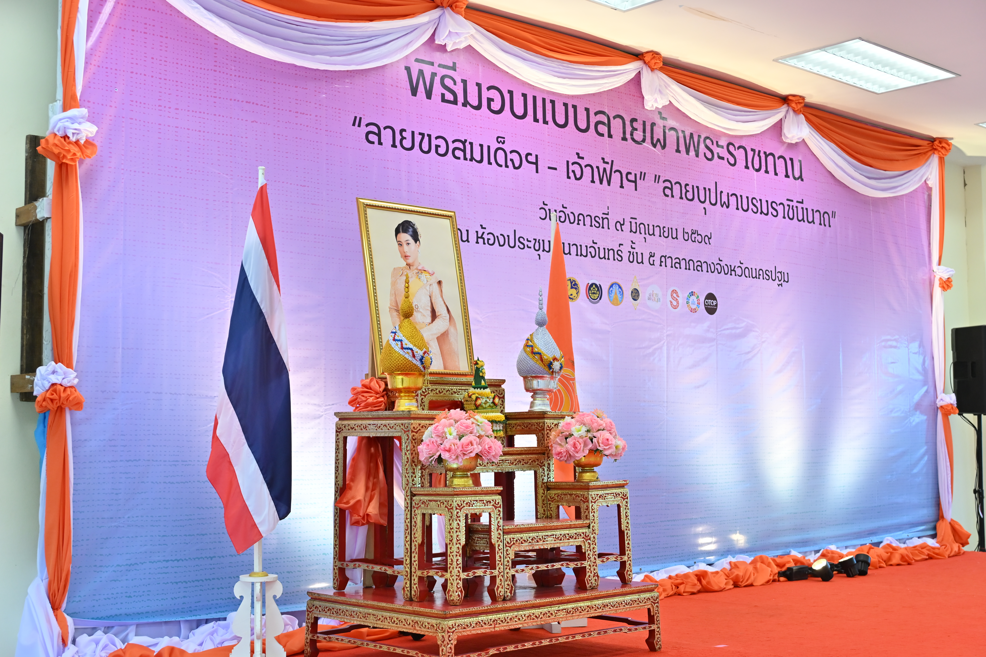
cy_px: 328
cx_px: 493
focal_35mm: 44
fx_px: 1205
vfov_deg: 30.5
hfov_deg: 44.5
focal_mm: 44
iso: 1000
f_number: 4
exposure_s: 1/250
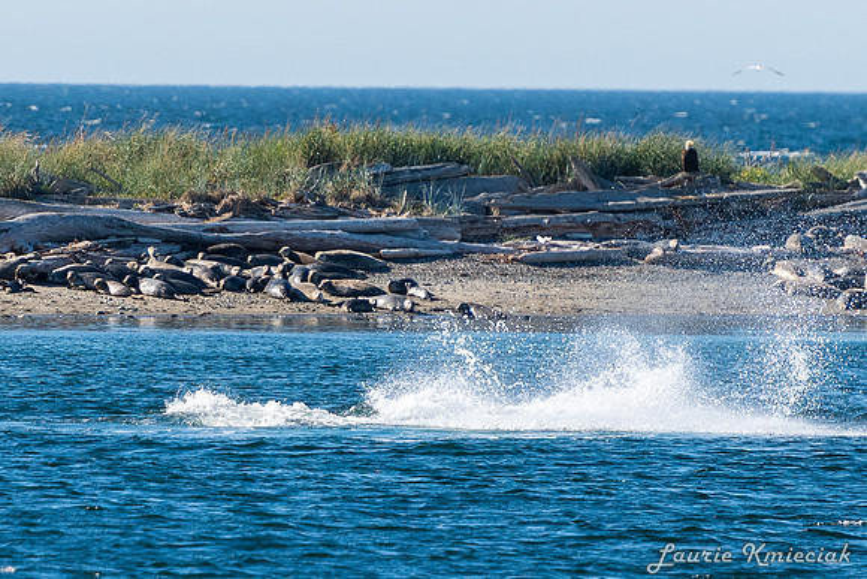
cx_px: 363
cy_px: 304
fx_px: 18871
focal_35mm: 783
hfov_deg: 2.6
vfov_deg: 1.8
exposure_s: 1/4000
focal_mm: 200
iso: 200
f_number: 2.8
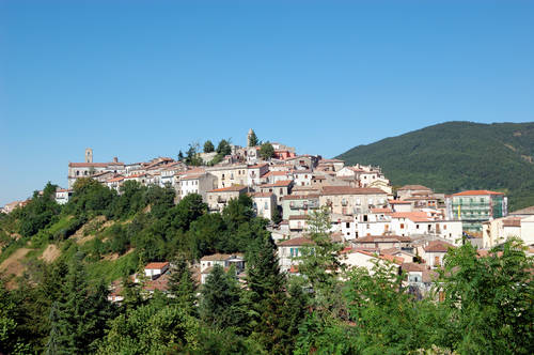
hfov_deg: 46.5
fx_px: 622
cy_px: 178
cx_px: 267
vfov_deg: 31.8
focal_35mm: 42
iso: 200
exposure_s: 1/400
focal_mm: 28
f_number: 10
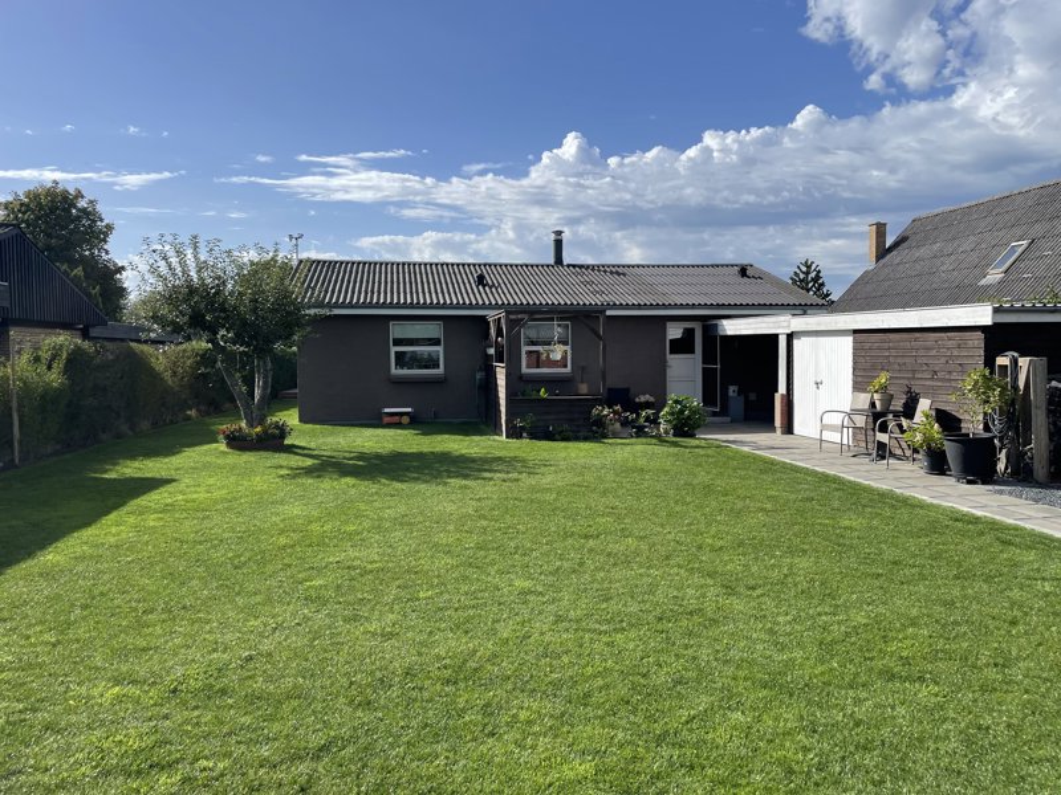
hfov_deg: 67.3
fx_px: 797
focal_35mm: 26
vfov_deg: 53.1
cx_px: 530
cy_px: 398
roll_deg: +1.4
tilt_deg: -2.9
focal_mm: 4.2
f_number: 1.6
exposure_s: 1/4464
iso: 32
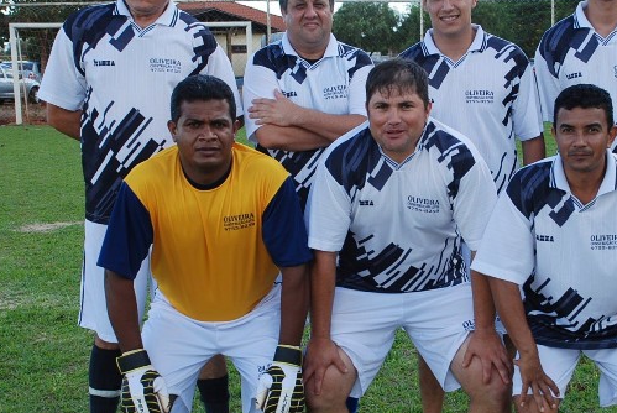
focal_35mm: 77
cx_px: 402
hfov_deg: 26.2
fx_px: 1321
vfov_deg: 17.8
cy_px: 226
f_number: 5.6
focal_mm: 32
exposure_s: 1/125
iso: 110
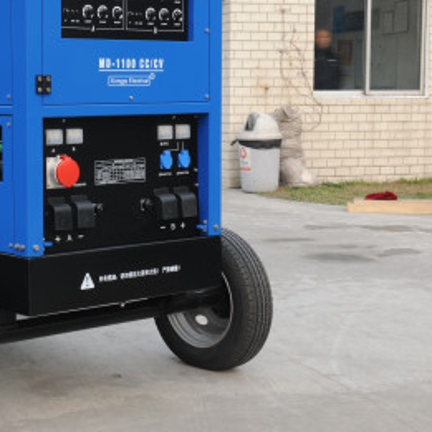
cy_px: 165
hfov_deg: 21.6
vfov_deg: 22.1
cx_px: 26
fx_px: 1101
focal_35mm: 78
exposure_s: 1/2
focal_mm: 48
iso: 100
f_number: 20
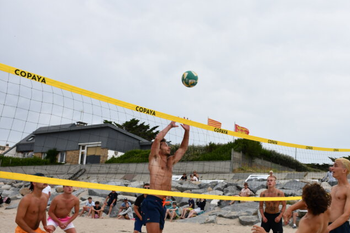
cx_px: 221
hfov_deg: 45.1
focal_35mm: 43
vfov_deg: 31.1
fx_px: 418
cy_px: 133
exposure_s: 1/500
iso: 500
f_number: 11
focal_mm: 23
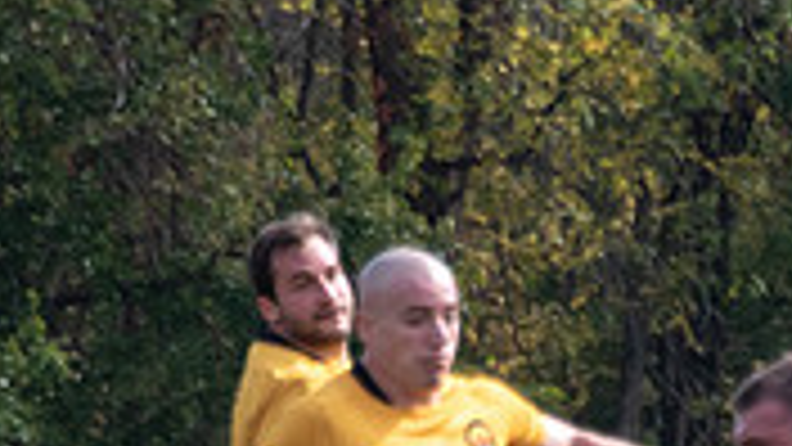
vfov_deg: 1.1
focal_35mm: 1093
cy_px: 702
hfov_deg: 2.0
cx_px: 626
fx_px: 22954
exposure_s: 1/2000
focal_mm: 200
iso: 400
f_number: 5.6
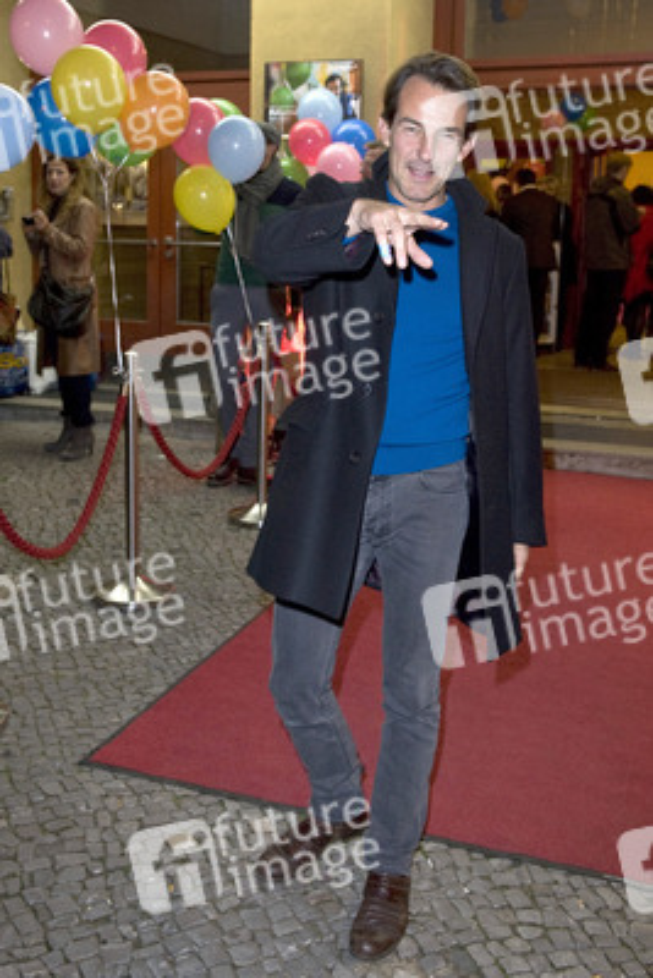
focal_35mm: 32
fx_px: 870
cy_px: 489
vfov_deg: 58.7
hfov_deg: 41.1
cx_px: 326
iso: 1250
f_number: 5
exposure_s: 1/60
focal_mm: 32
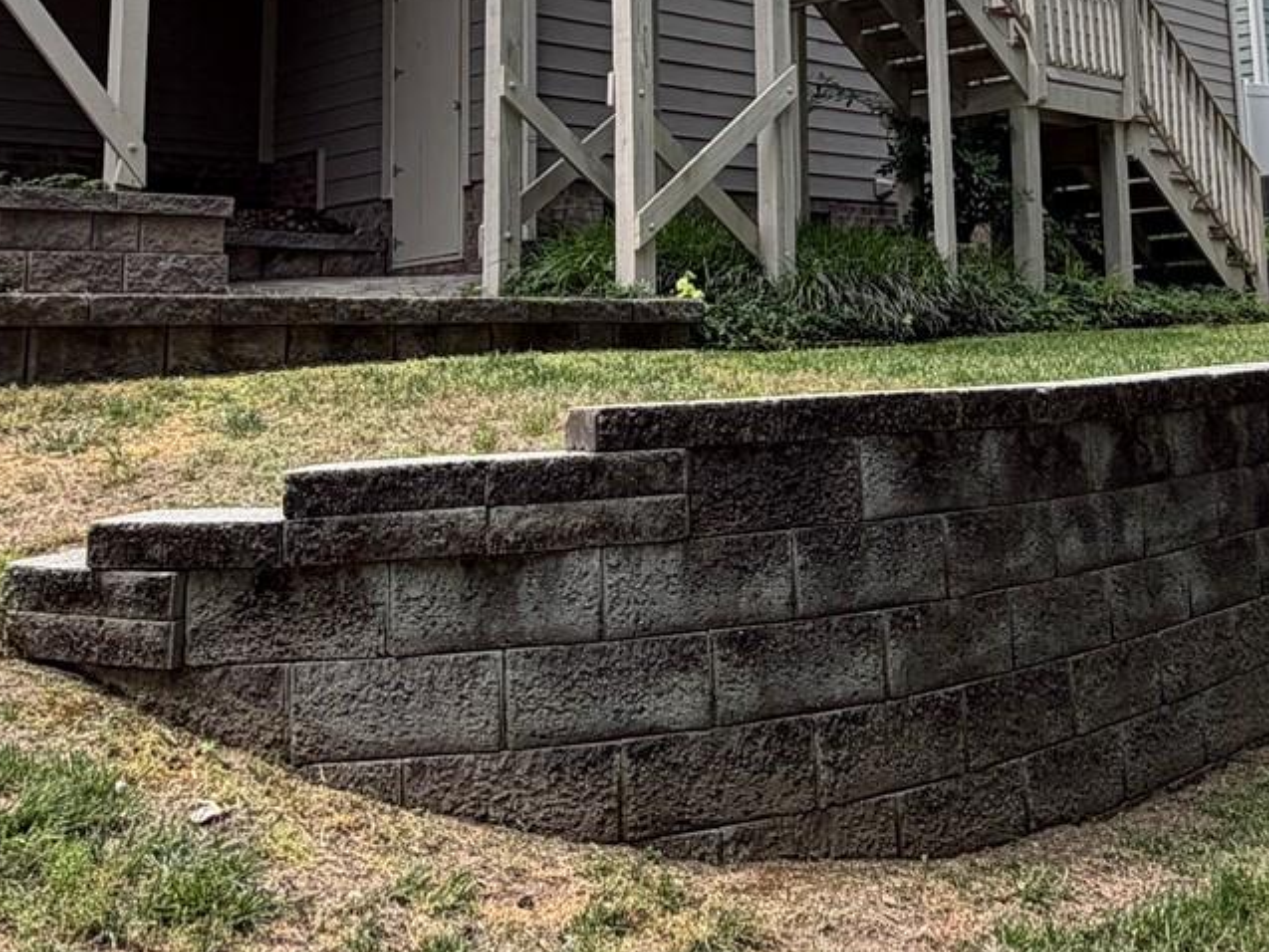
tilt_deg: +11.0
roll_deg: +2.4
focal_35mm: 45
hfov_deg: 41.3
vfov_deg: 30.4
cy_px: 50
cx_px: 892
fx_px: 1650
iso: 40
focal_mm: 2.22
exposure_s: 1/625
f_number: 2.2
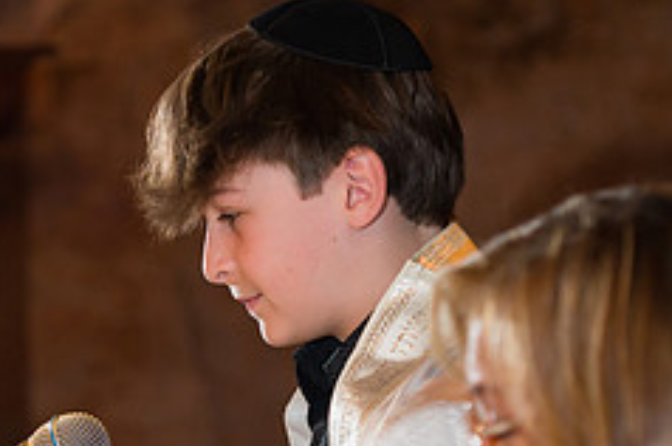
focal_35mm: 305
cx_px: 35
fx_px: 5686
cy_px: 357
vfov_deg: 4.5
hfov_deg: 6.7
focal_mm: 116
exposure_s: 1/200
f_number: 4
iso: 1000
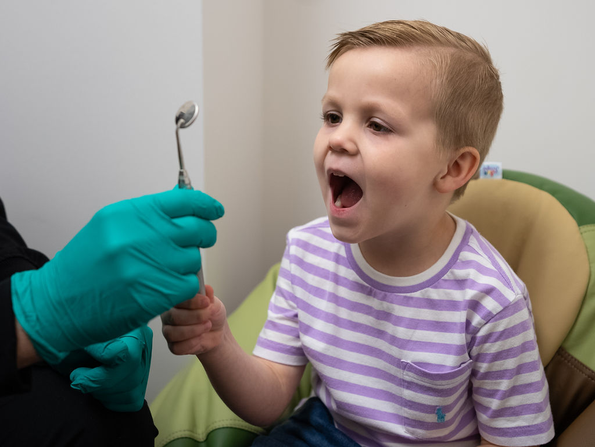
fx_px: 805
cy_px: 204
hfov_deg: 40.5
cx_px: 342
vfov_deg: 31.0
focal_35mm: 47
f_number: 2.8
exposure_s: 1/160
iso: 4000
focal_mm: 35
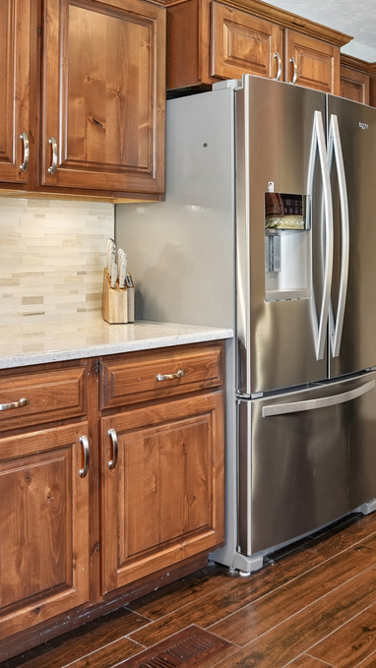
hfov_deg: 29.7
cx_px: 206
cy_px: 256
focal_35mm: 40
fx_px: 709
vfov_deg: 50.0
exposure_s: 1/13
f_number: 4
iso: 400
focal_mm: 16
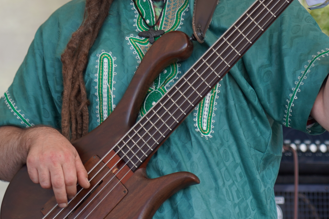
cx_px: 103
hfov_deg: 7.1
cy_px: -12
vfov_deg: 4.7
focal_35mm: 291
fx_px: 2659
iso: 100
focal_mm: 105
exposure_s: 1/250
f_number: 4
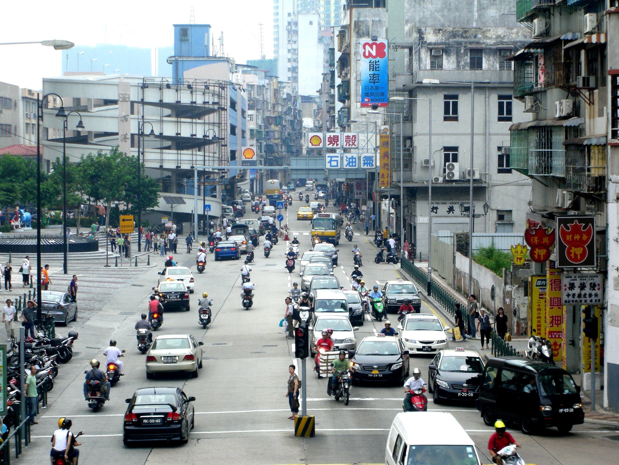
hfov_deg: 17.3
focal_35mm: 114
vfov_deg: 13.0
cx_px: 310
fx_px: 2039
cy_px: 232
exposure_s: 1/80
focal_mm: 23.7
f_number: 5.1
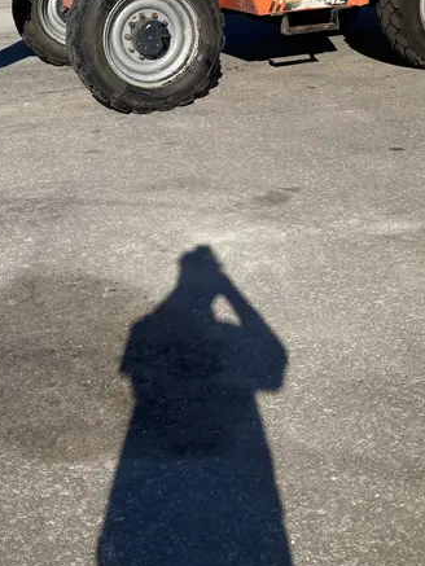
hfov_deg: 30.8
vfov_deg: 38.7
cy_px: 104
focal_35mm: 47
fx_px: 769
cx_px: 171
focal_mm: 3.99
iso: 20
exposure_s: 1/2558
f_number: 1.8
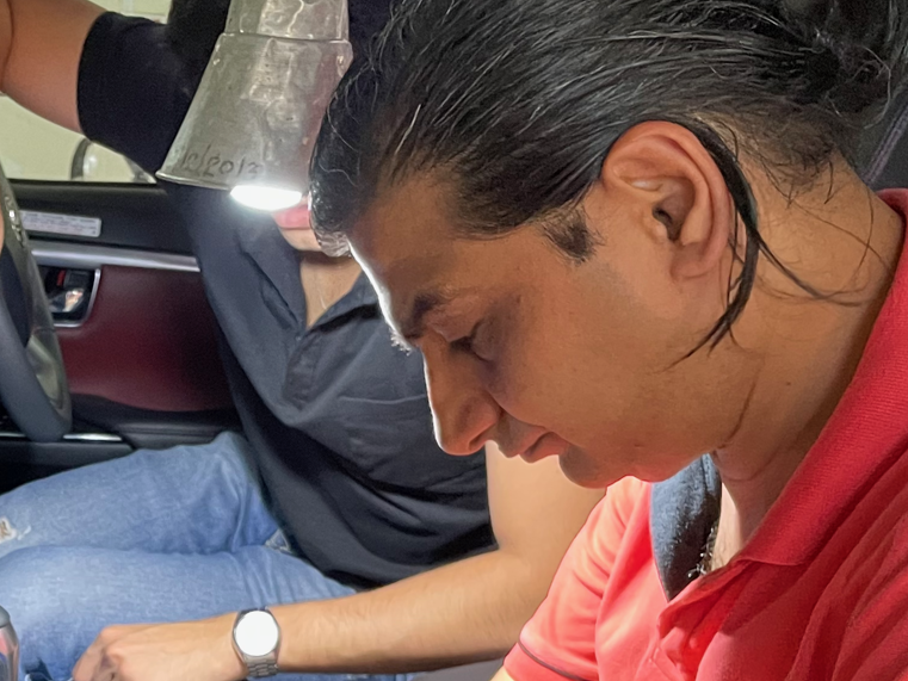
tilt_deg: -19.4
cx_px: -31
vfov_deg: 20.1
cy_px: 747
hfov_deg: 26.1
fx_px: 1836
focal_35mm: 70
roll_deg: -4.3
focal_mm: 4.2
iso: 400
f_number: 1.6
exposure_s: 1/50
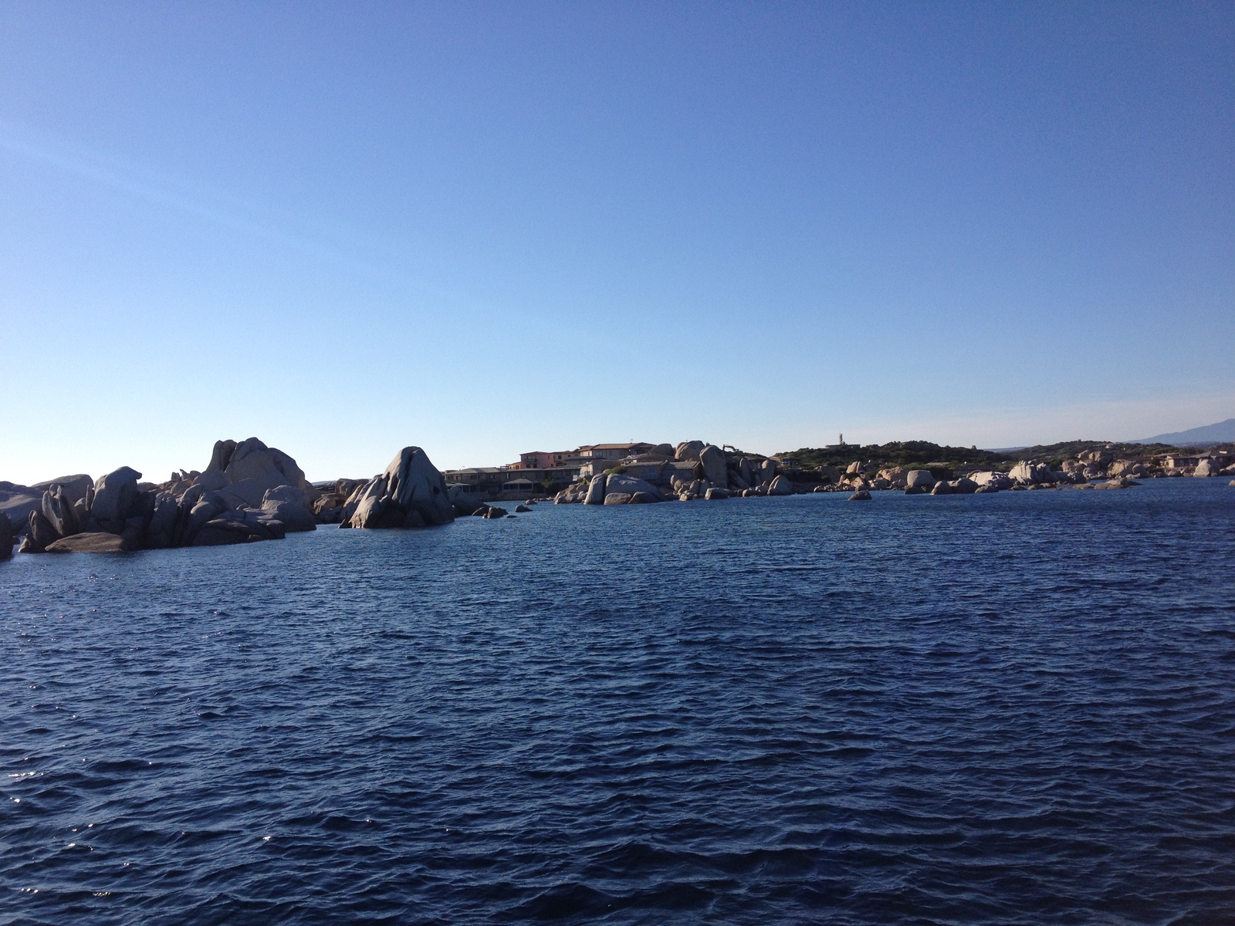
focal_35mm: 35
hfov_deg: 52.6
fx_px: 1249
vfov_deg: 40.7
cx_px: 618
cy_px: 463
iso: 64
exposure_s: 1/2404
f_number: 2.4
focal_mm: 4.28
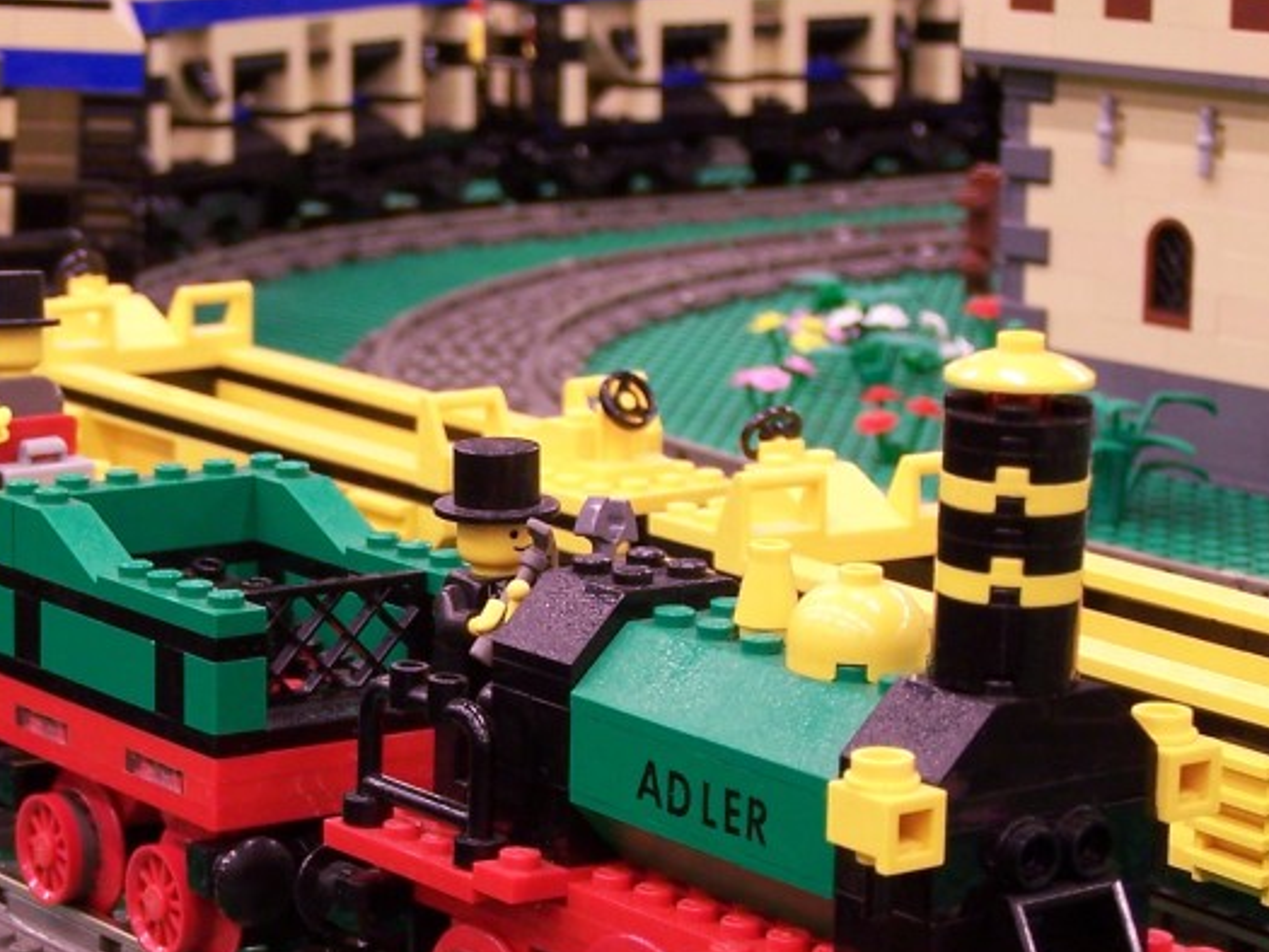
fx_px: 4217
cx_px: 280
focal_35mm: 115
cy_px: 590
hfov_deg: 17.0
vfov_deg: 12.9
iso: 80
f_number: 3.1
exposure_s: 1/2
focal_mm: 9.8
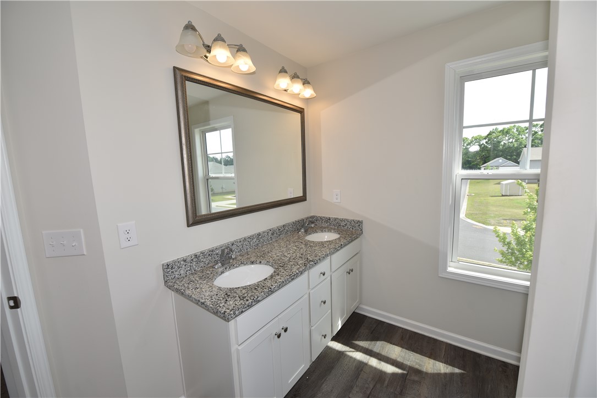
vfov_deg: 81.2
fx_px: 232
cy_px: 199
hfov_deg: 104.2
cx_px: 298
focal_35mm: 14
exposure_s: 1/125
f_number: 5.6
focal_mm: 14
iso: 110
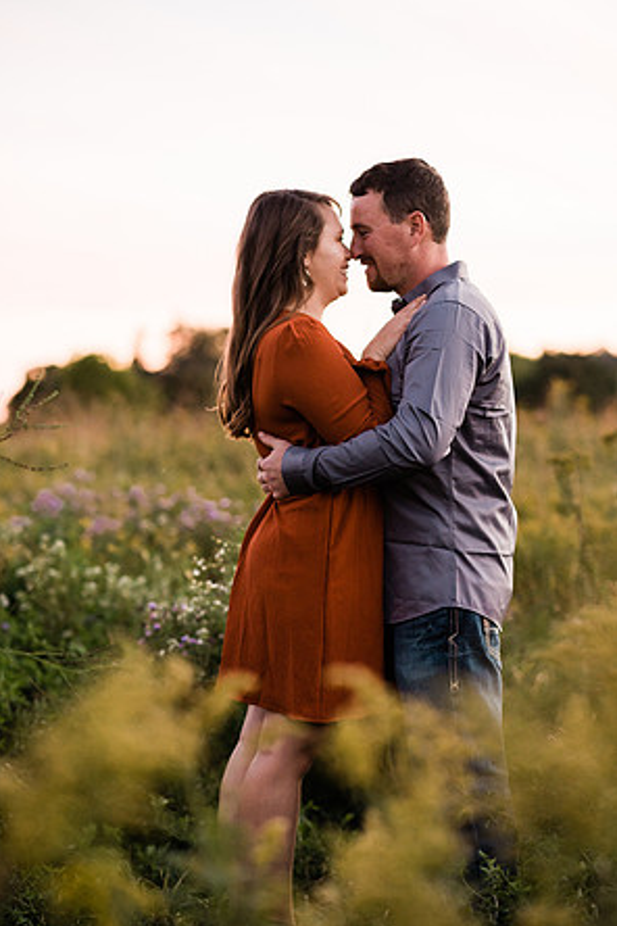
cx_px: 307
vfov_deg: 23.6
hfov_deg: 15.9
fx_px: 2211
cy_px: 463
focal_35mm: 86
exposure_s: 1/200
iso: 500
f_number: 2.5
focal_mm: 85
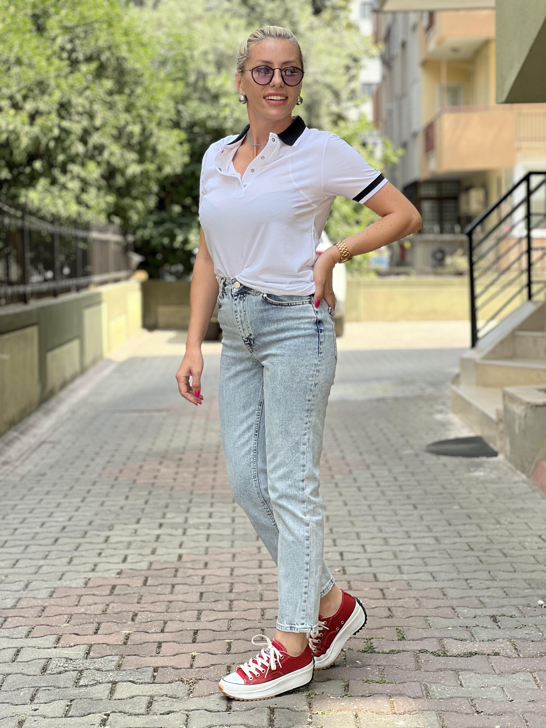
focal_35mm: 77
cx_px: 273
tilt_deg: -1.4
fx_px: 1619
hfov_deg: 19.1
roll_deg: +0.3
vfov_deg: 25.3
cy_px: 364
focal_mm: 9
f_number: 2.8
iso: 40
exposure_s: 1/152
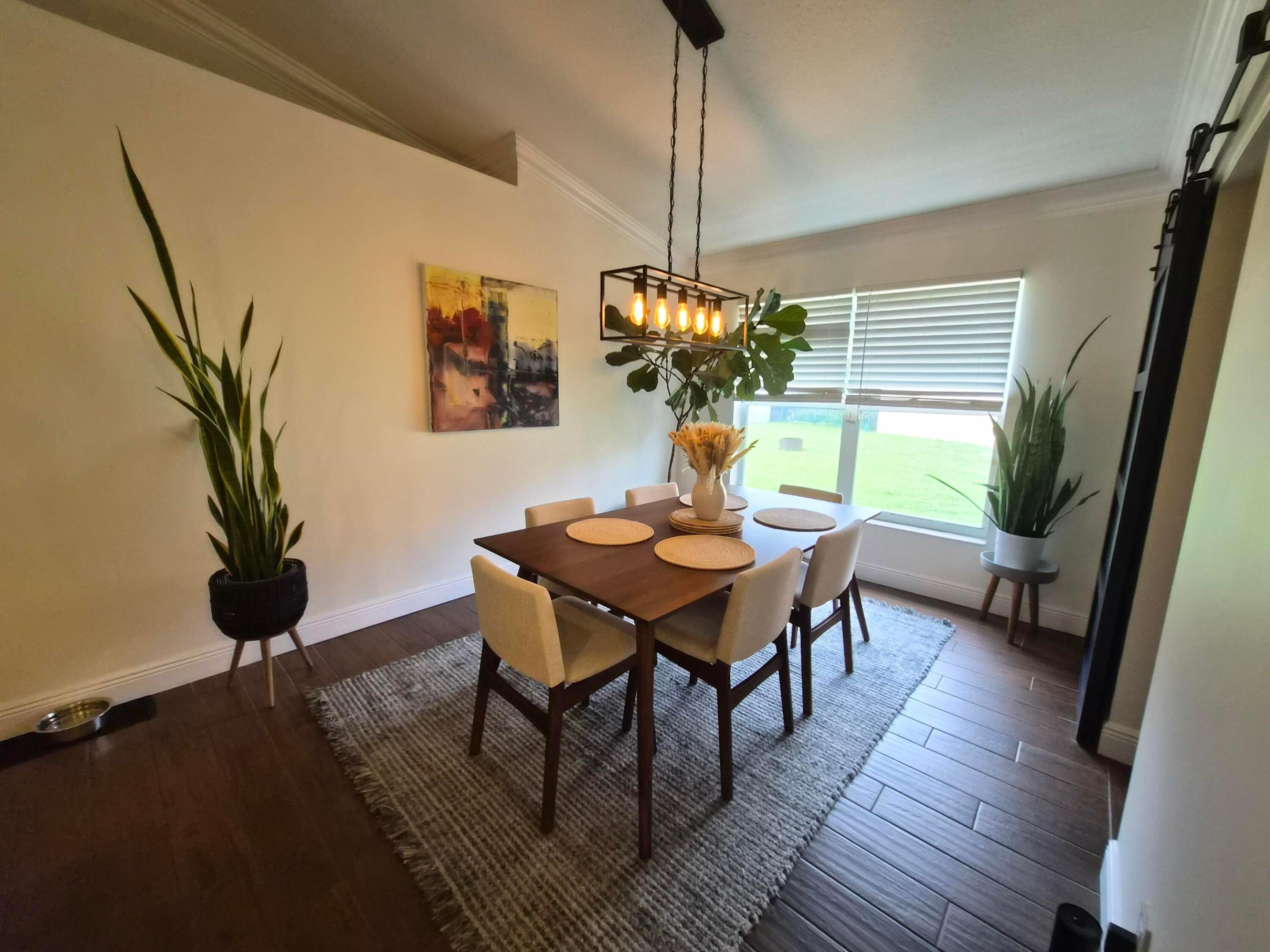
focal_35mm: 13
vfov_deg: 89.9
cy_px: 476
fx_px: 477
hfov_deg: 106.2
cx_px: 635
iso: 200
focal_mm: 1.7
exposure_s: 1/60
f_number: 2.2
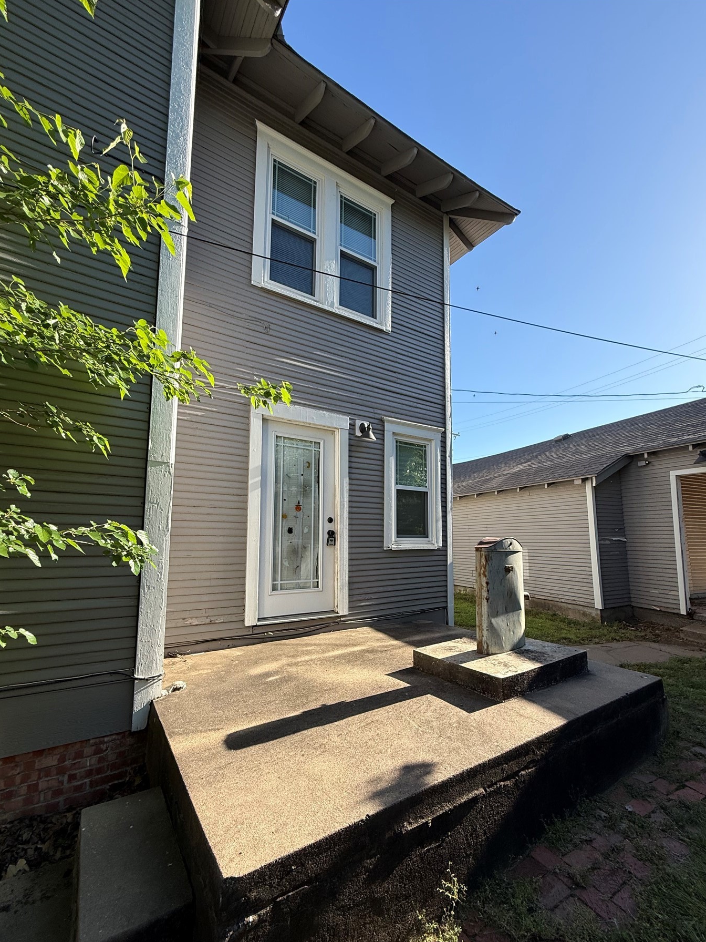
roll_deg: -1.1
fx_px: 408
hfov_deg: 81.7
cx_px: 352
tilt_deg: +6.2
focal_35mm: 15
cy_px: 501
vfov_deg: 98.0
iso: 64
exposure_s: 1/928
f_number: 2.2
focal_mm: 2.22
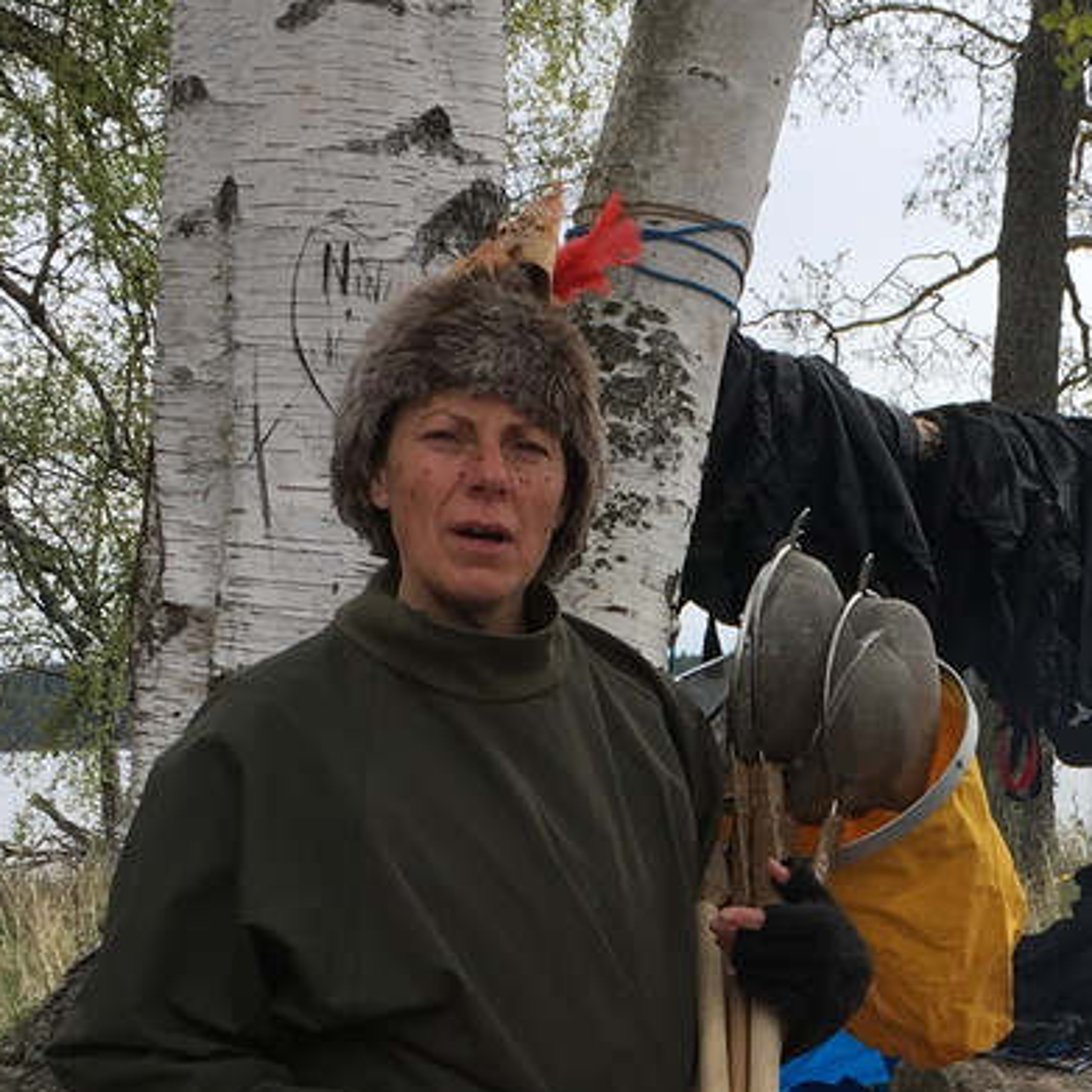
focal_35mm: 84
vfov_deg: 20.1
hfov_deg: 20.3
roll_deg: +0.6
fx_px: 2998
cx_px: 947
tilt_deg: -6.4
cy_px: 1064
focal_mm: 4.15
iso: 25
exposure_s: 1/938
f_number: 2.2
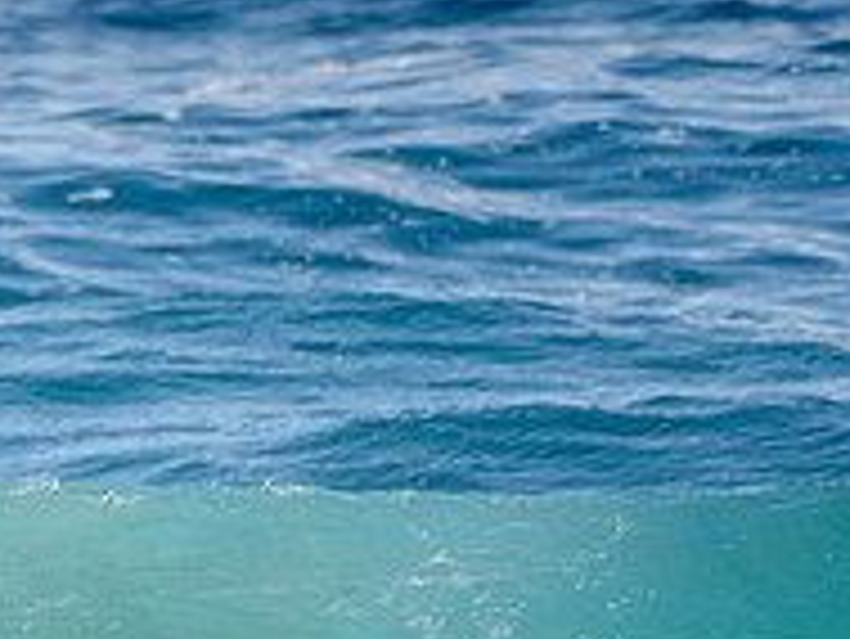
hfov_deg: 1.1
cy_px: 651
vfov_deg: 0.8
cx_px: -403
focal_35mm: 1811
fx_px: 44498
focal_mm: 500
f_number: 5.6
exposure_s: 1/2000
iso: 140
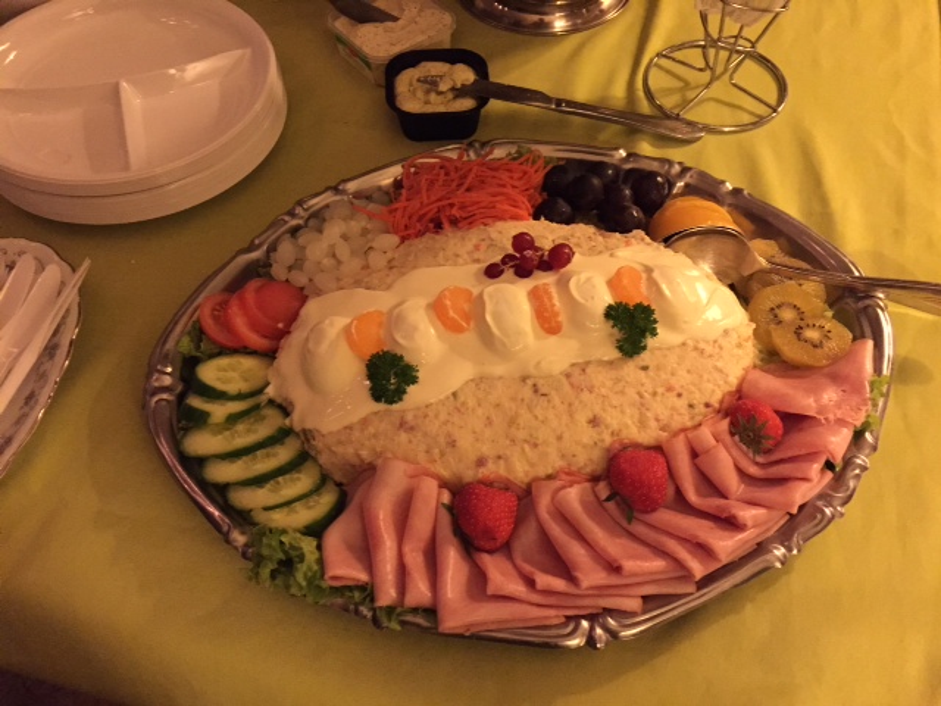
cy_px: 353
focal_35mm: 29
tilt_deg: -54.5
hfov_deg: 61.7
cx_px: 470
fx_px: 788
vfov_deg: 48.2
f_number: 2.2
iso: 400
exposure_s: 1/15
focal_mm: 4.15
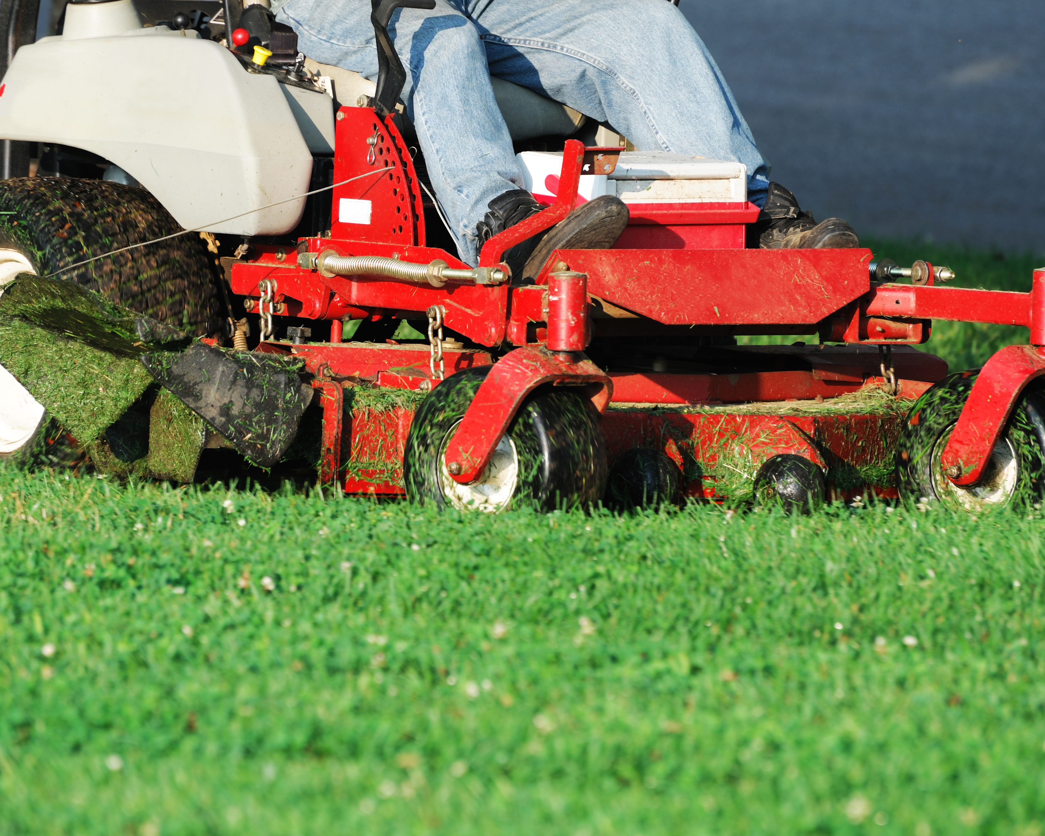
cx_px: 500
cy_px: 391
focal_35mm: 379
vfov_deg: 4.1
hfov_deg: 5.1
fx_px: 11722
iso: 200
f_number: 7.1
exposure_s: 1/250
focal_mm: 300
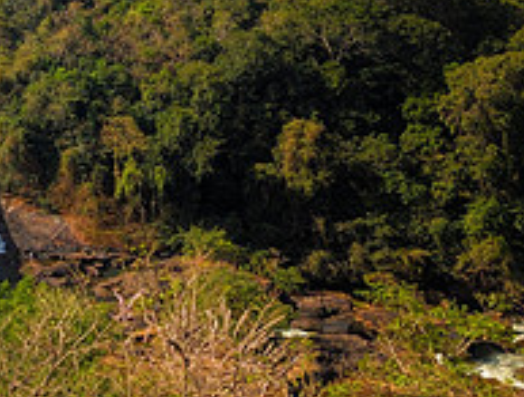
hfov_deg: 23.7
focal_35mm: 72
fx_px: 1093
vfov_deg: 20.1
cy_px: 34
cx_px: -163
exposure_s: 1/703
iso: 20
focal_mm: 6.9
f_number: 1.68
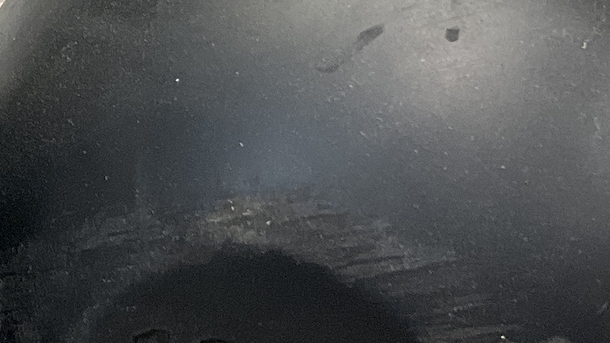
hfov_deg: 14.6
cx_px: -122
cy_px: -13
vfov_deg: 8.5
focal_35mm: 142
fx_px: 2297
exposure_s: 1/100
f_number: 1.8
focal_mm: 3
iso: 64
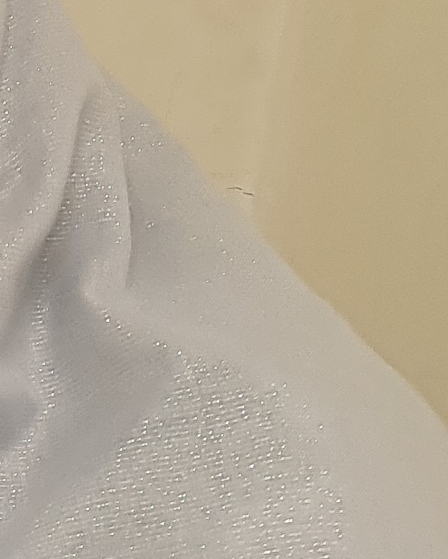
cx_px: -1026
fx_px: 2319
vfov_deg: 13.6
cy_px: 515
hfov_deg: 8.6
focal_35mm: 140
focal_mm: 7
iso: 160
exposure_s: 1/100
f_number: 1.8
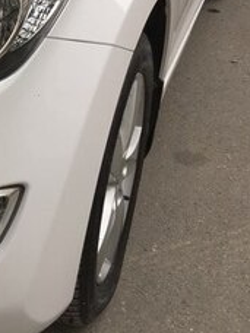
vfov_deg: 22.6
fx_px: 809
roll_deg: +2.4
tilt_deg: -19.2
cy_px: 17
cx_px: -190
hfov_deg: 15.3
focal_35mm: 84
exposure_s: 1/122
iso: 32
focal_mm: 4.15
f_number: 2.2
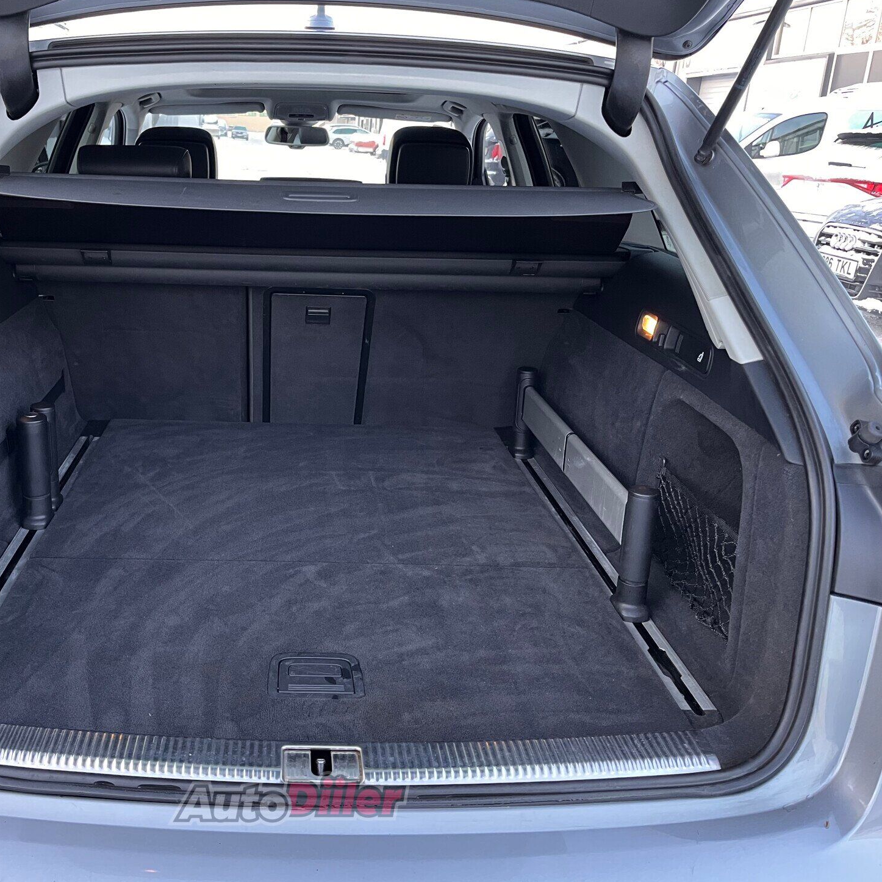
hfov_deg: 51.5
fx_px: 894
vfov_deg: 52.5
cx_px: 289
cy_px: 441
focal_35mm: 31
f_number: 1.6
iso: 200
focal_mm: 5.1
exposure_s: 1/60
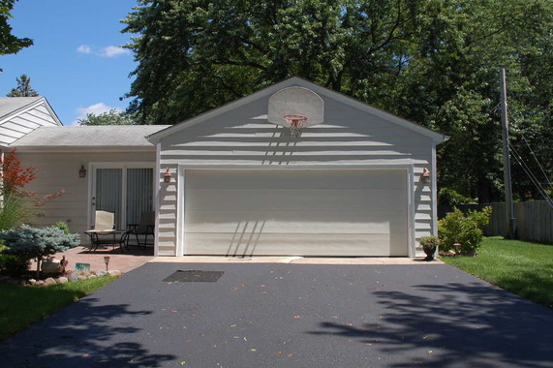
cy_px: 178
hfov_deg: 51.8
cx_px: 253
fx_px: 568
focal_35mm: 37
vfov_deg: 35.9
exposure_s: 1/320
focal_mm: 22
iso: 200
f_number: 9
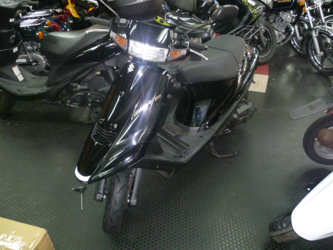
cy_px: 125
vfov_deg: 49.7
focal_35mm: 28
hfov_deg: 63.4
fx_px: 269
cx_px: 166
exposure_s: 1/30
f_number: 2.8
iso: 400
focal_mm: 5
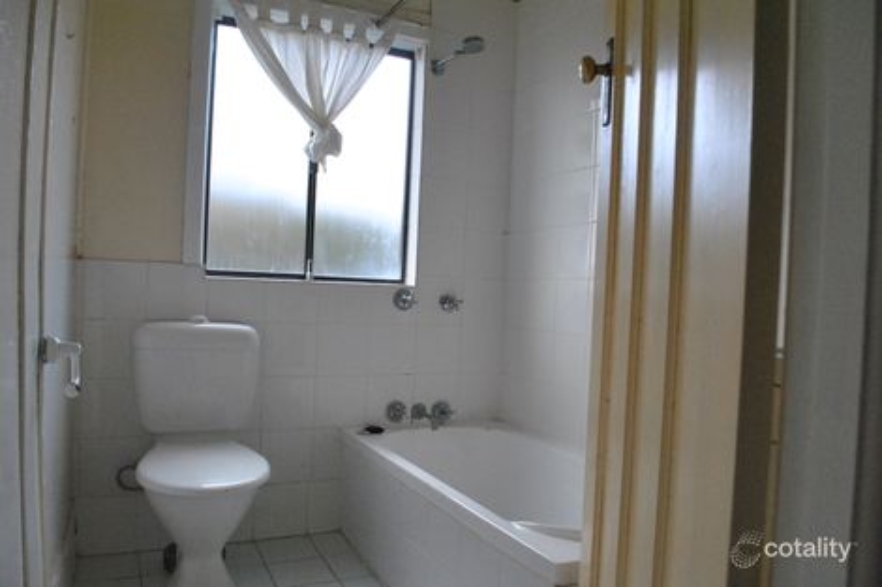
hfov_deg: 67.4
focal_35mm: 27
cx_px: 441
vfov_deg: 47.9
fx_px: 661
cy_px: 294
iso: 1600
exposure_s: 1/200
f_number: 7.1
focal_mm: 18
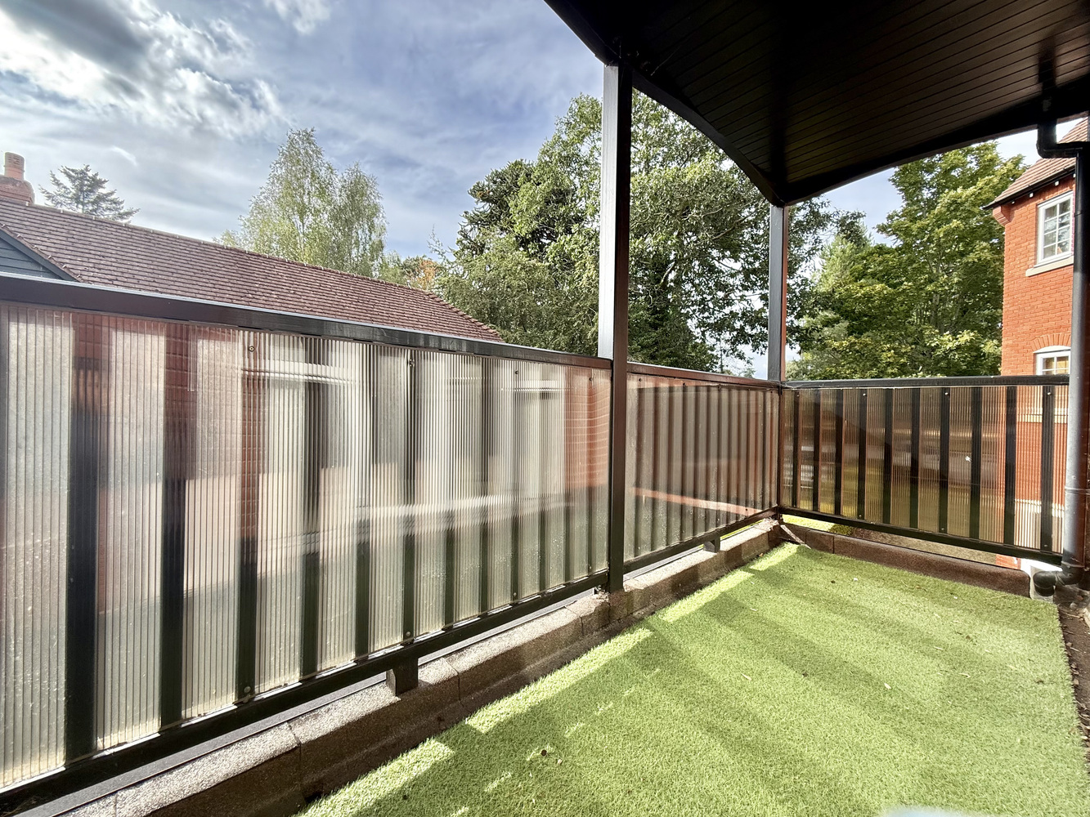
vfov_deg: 85.7
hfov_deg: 102.1
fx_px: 441
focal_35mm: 14
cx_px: 545
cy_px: 408
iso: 64
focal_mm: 2.22
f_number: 2.2
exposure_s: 1/549
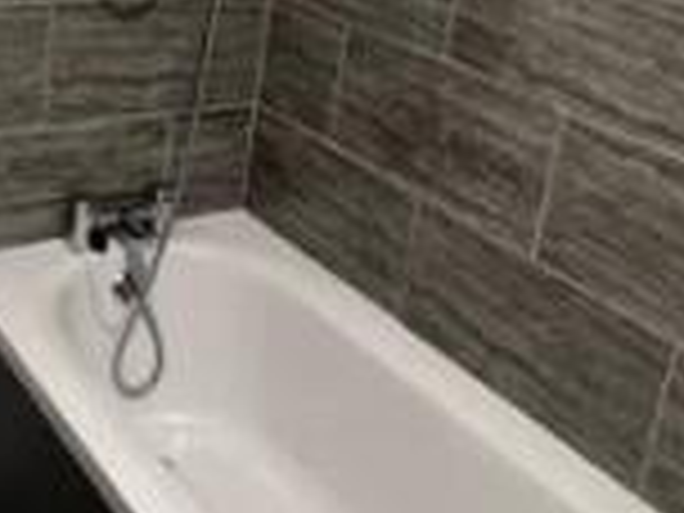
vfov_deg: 27.8
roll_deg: -5.3
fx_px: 988
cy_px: 34
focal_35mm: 50
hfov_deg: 36.9
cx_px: 137
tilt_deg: -14.3
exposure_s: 1/50
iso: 125
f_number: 1.8
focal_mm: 1.57
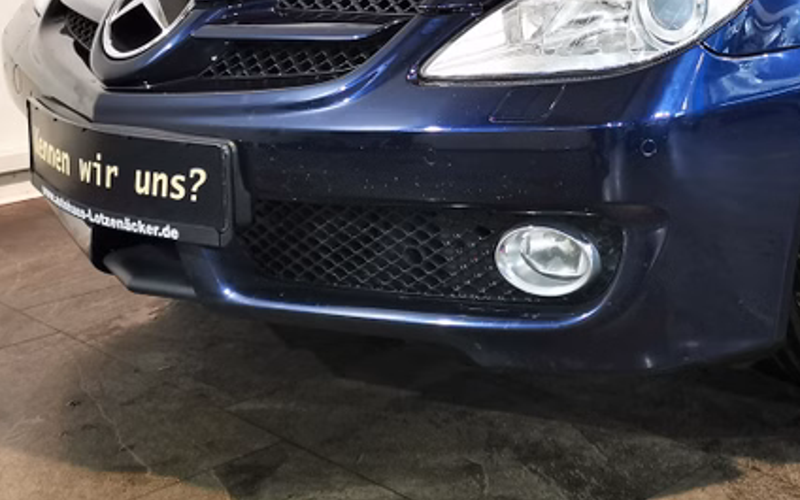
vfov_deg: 21.6
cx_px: 708
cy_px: 11
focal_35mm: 58
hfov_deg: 33.4
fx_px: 1265
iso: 250
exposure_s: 1/50
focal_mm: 5.58
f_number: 1.8
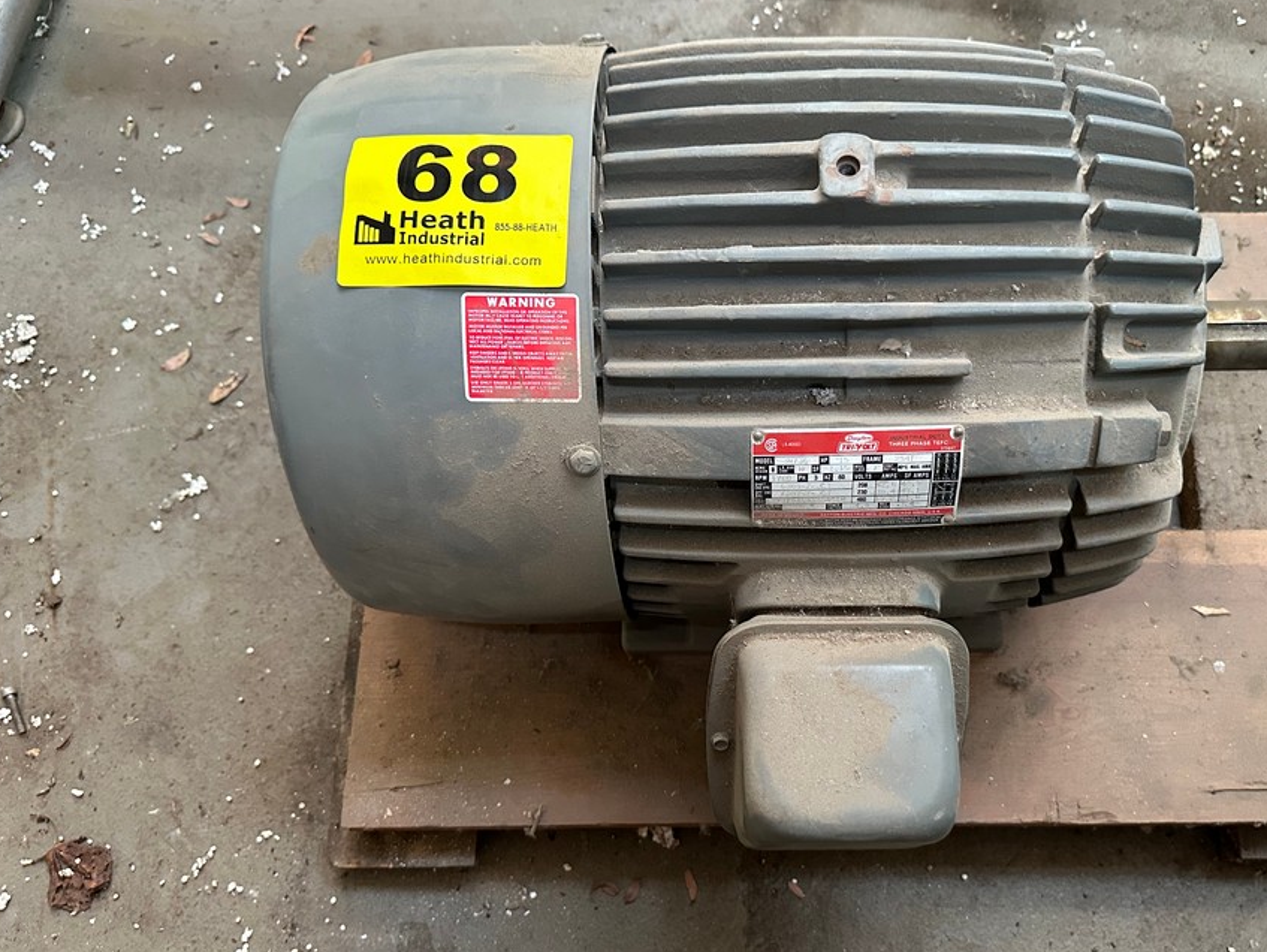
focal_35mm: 29
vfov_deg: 48.2
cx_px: 734
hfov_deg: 61.3
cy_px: 527
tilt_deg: -73.0
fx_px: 1062
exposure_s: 1/60
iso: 640
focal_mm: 6.86
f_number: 1.78
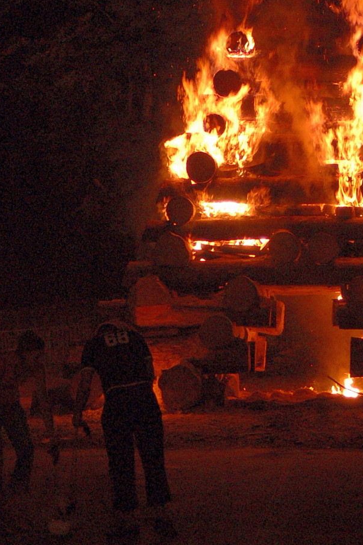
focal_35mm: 126
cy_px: -38
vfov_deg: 15.9
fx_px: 1909
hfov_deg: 10.8
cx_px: 309
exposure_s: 1/60
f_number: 2.8
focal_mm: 38
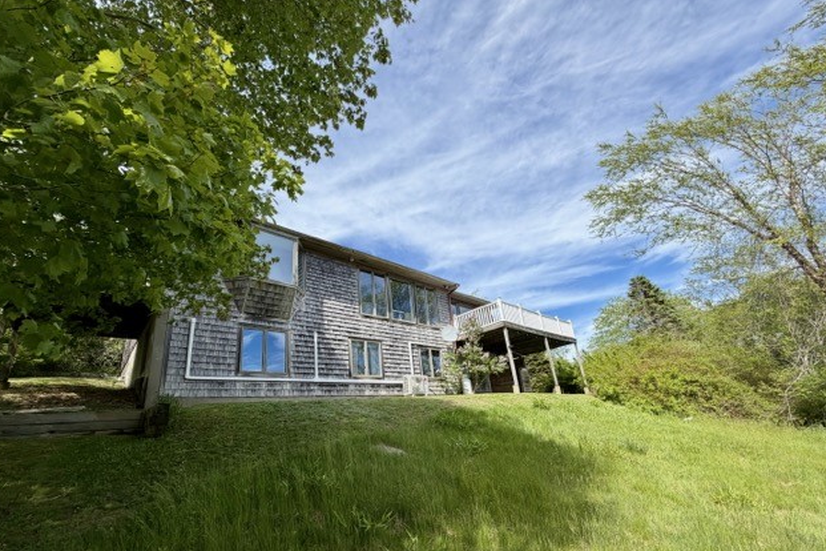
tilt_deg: +17.5
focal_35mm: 15
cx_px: 411
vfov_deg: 76.8
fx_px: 344
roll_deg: +5.5
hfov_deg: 100.4
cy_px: 318
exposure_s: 1/770
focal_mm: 2.22
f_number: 2.2
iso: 25
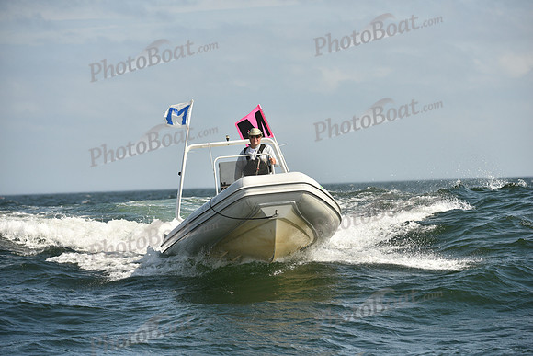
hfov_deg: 8.6
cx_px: 266
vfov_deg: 5.7
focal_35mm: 240
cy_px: 178
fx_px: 3554
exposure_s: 1/1600
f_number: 6.3
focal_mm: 240
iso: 320
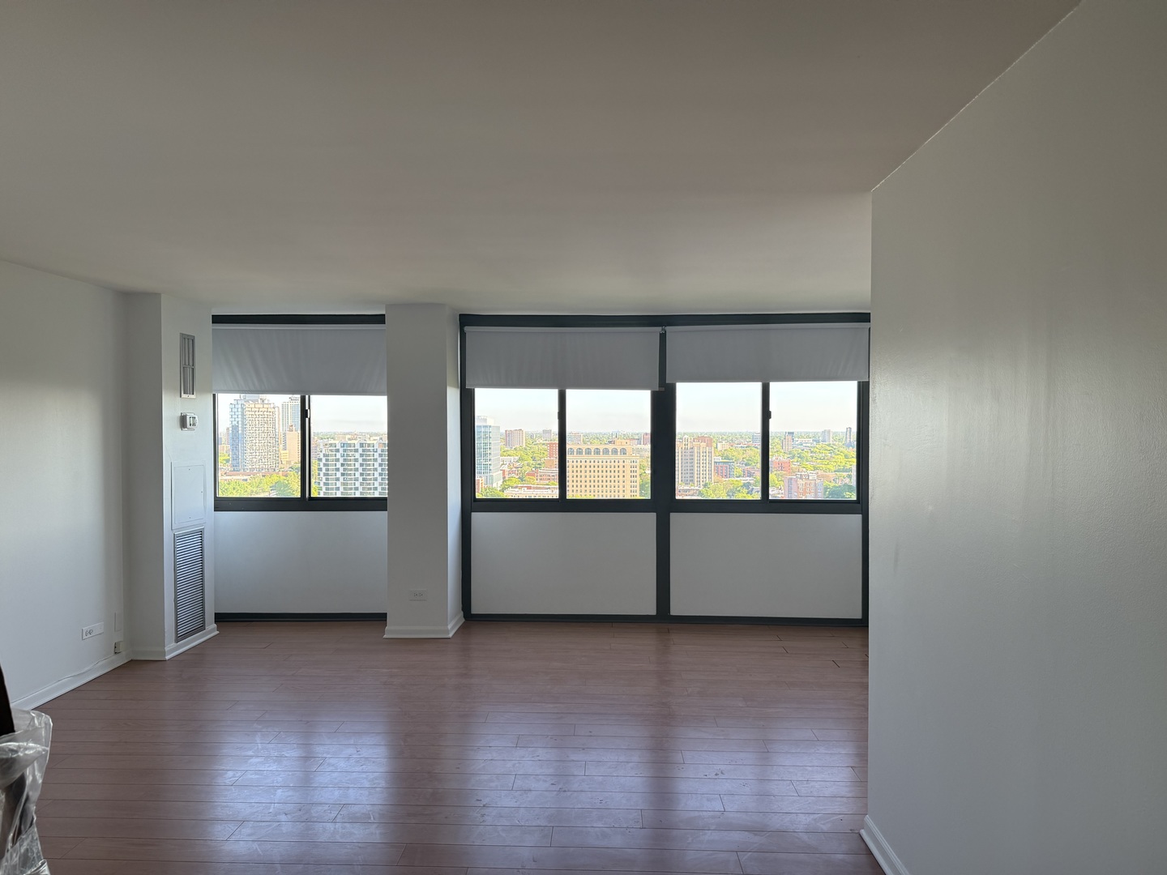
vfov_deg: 56.8
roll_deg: -0.2
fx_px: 809
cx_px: 584
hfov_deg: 71.6
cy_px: 438
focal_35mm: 24
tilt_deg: -0.9
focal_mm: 6.76
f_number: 1.78
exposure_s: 1/333
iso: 100
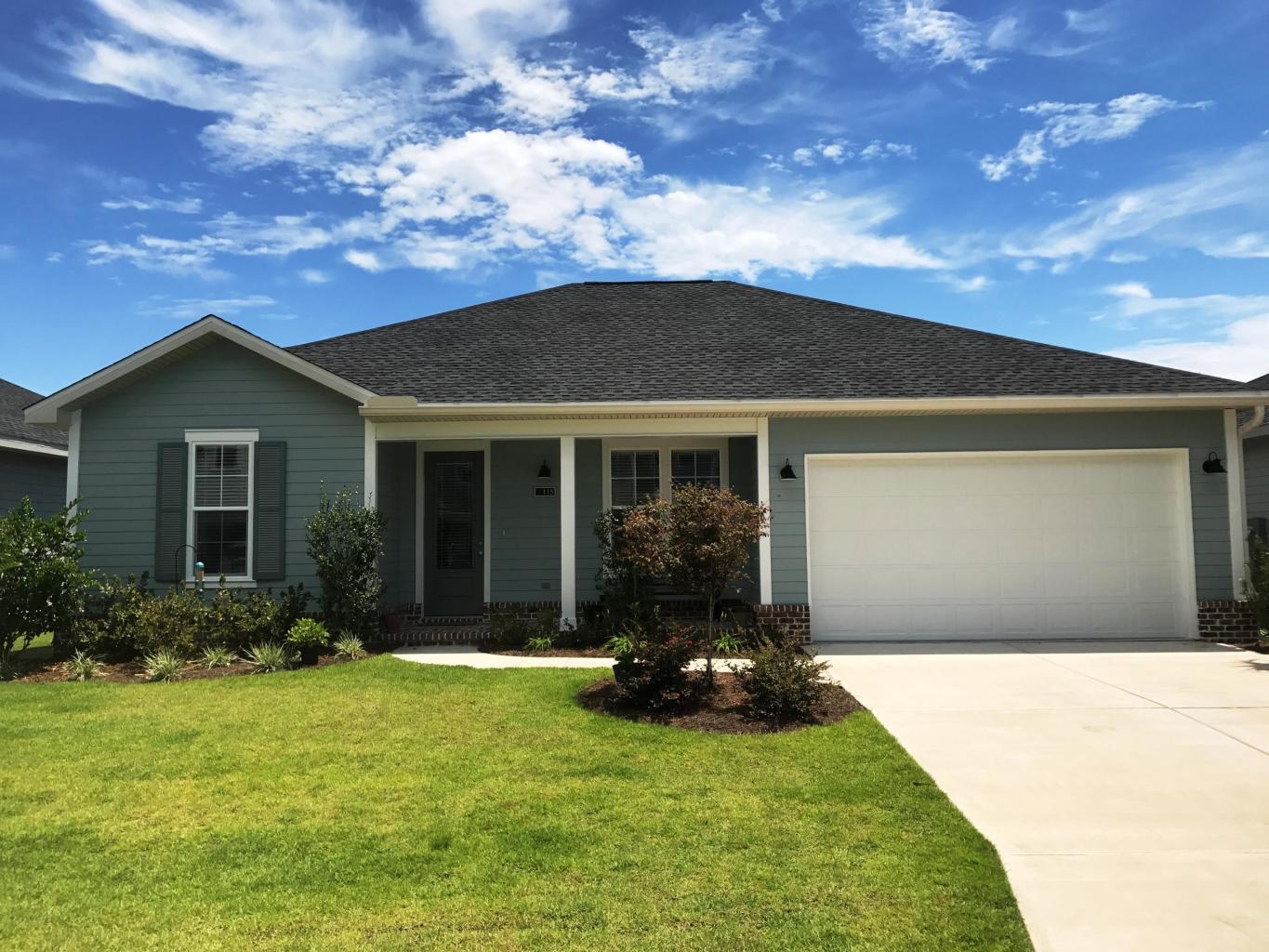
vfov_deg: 49.8
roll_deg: -0.1
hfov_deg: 63.4
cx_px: 634
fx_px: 1027
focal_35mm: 28
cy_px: 476
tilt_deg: +4.6
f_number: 1.8
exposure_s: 1/3096
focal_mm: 3.99
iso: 20
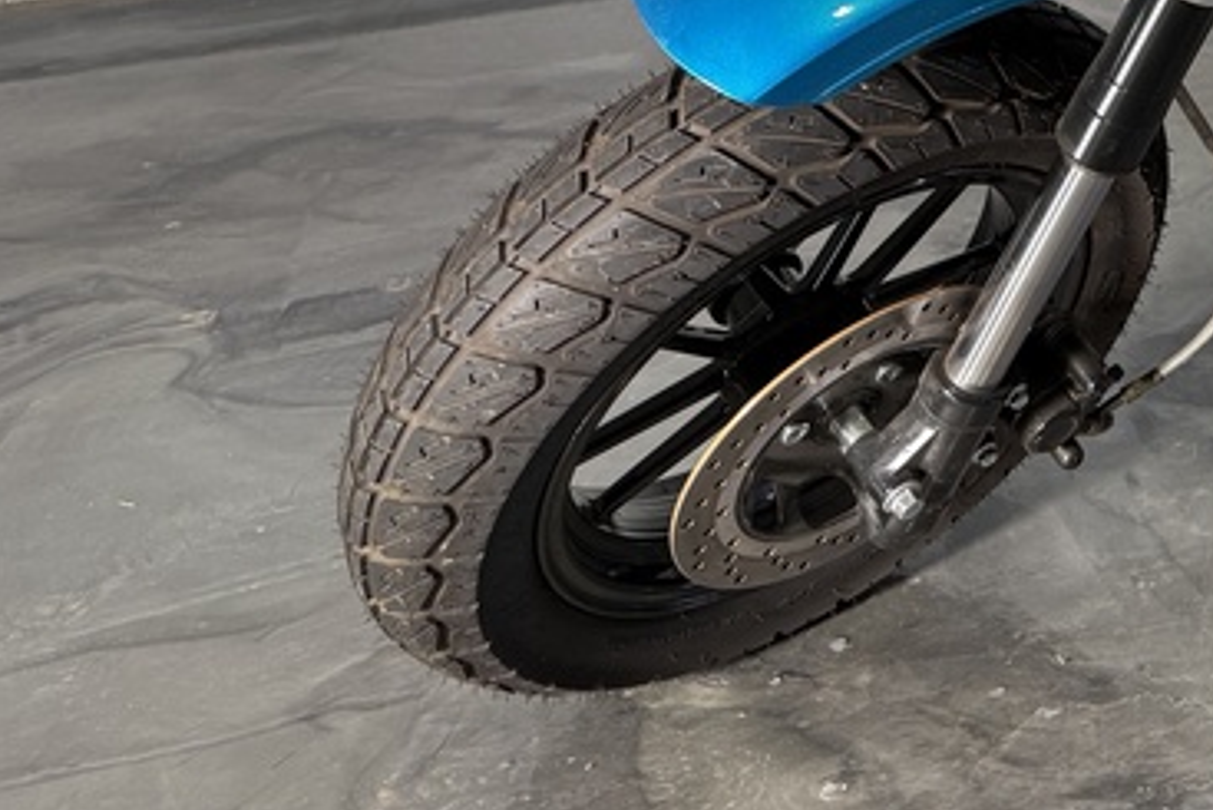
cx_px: 1590
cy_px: -317
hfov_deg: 25.4
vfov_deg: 18.3
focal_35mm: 68
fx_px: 2292
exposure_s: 1/120
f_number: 1.78
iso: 125
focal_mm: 6.76
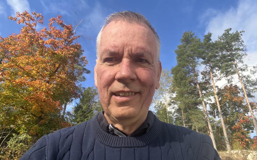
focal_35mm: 25
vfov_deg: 49.3
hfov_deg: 72.5
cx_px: 130
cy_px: 77
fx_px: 175
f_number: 2.2
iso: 32
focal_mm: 2.71
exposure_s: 1/347
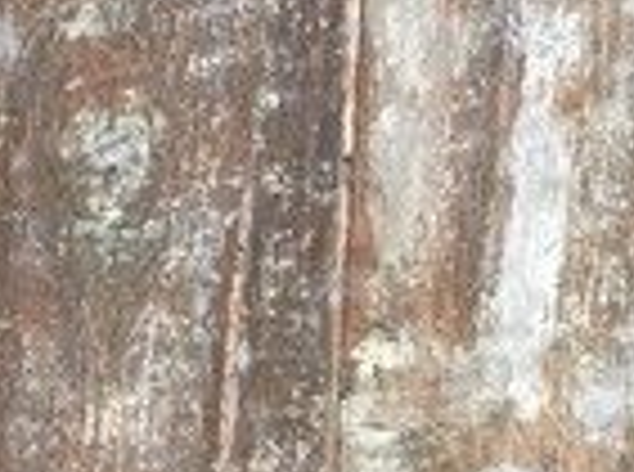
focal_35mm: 132
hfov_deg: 14.4
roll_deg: -2.1
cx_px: -180
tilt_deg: -25.6
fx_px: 2411
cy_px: 18
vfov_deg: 11.1
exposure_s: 1/33
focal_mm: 4.15
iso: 50
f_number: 2.2
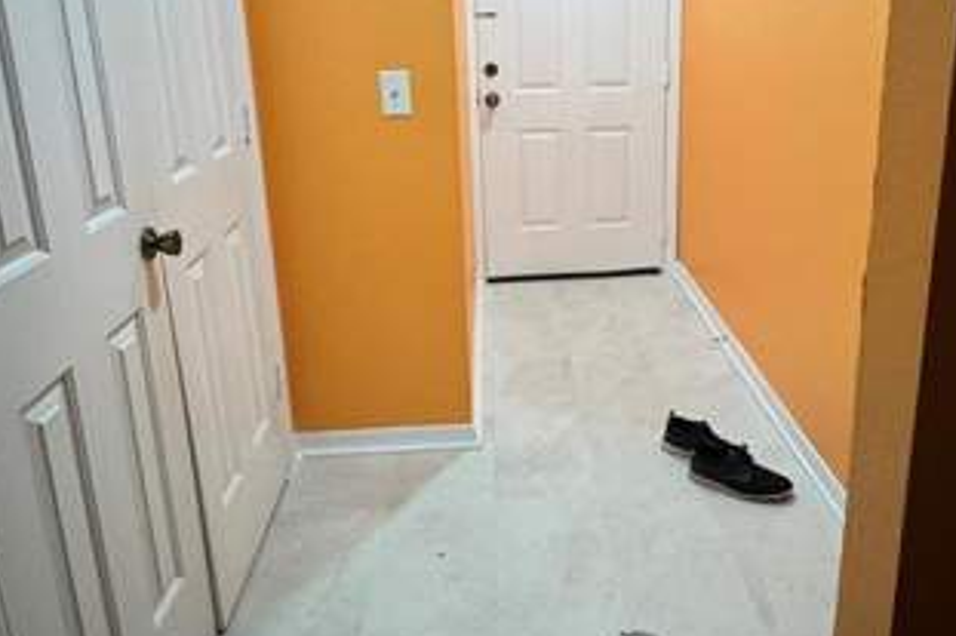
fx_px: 796
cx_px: 572
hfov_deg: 61.4
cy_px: 209
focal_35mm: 30
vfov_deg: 42.9
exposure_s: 1/120
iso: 250
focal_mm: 2.22
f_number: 2.2
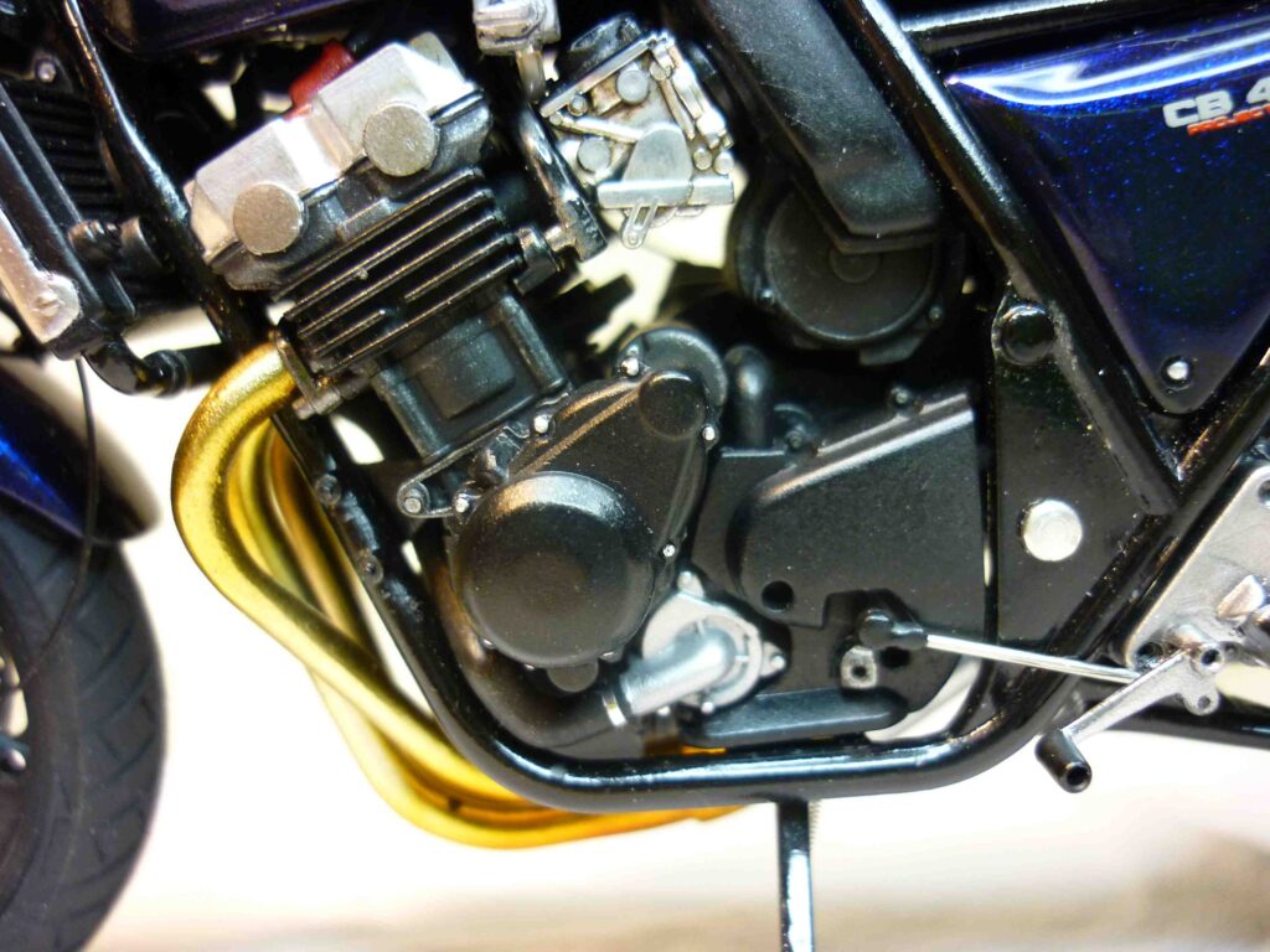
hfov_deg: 55.4
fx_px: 1211
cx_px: 635
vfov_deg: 42.9
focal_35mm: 33
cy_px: 476
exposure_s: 1/30
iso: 200
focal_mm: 5.5
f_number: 2.8
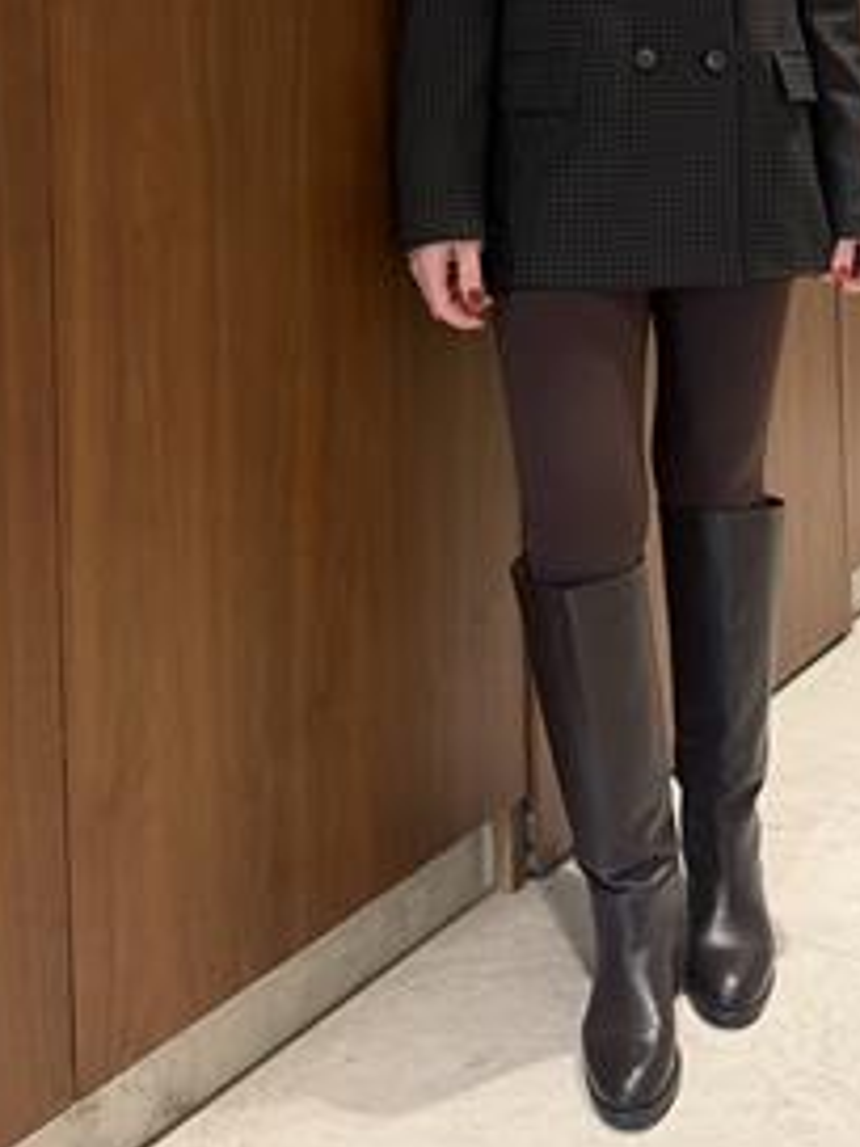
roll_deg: +1.0
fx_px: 1557
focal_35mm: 47
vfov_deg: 37.5
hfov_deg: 30.6
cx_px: 582
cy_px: 95
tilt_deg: +0.8
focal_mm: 6.76
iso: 400
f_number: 1.78
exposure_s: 1/50
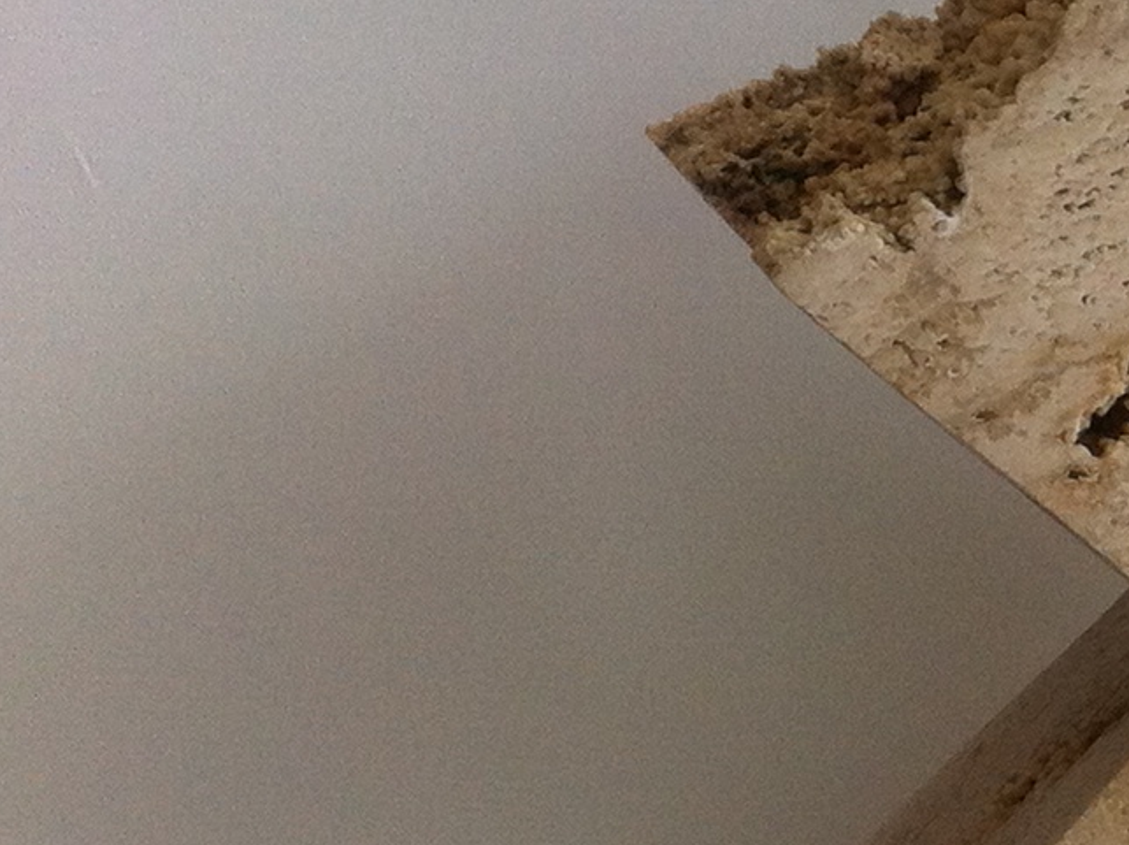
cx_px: 1686
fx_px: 4594
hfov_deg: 13.2
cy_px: 394
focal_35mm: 141
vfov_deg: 10.5
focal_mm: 3.85
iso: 80
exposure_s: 1/217
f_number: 2.8
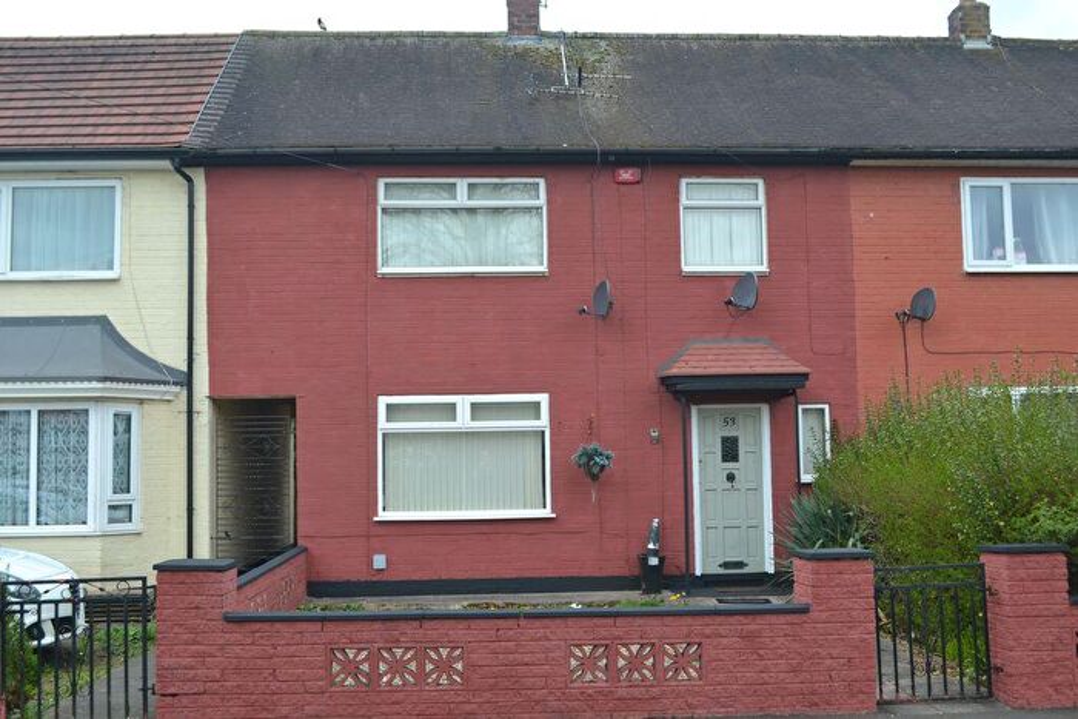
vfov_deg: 36.9
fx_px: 1078
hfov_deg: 53.1
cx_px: 539
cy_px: 360
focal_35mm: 36
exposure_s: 1/125
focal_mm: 24
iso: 180
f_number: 5.6
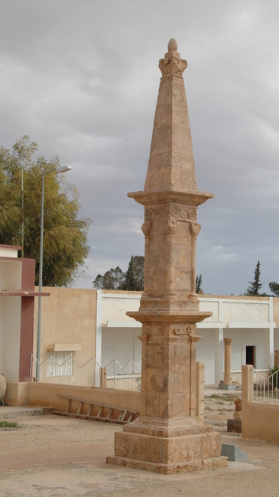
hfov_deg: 18.8
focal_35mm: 64
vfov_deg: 32.8
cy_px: 251
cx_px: 165
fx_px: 842
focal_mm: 40
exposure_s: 1/500
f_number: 11
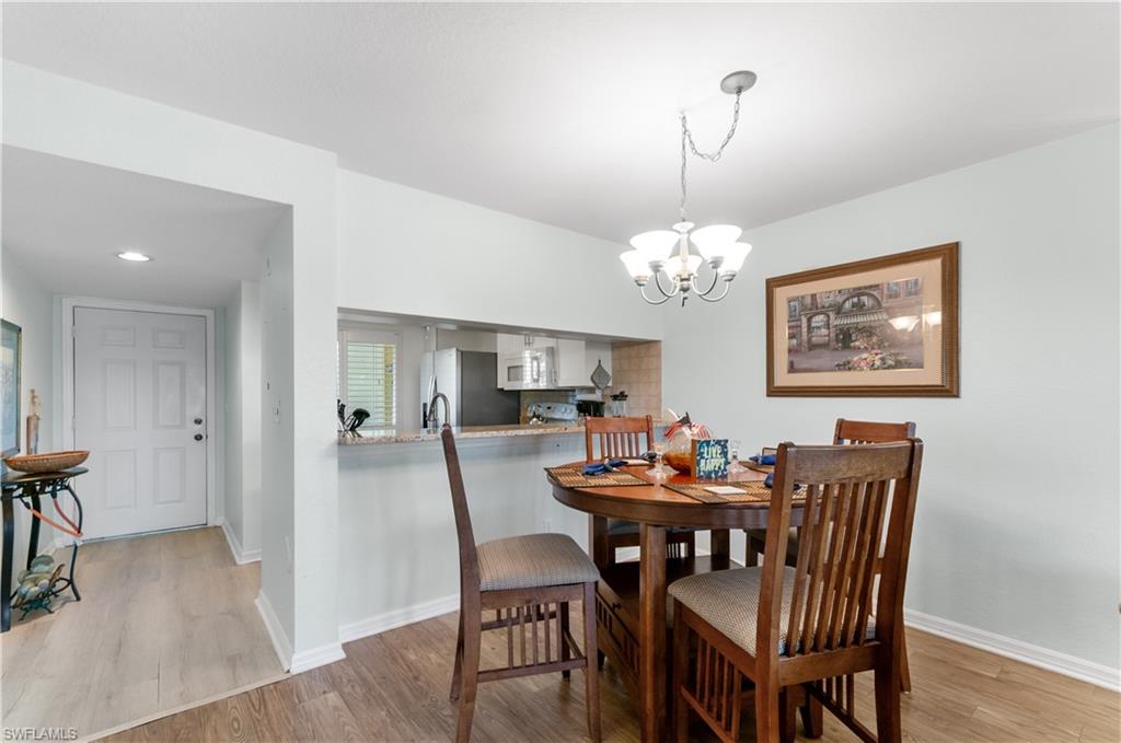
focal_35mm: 15
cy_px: 372
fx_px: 466
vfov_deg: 77.1
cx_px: 560
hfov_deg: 100.5
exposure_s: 1.3
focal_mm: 10
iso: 200
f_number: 8
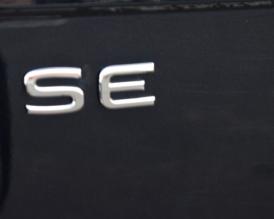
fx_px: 759
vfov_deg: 16.4
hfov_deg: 20.4
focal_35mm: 94
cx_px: 111
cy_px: 109
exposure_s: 1/15
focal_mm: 55
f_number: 6.3
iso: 400
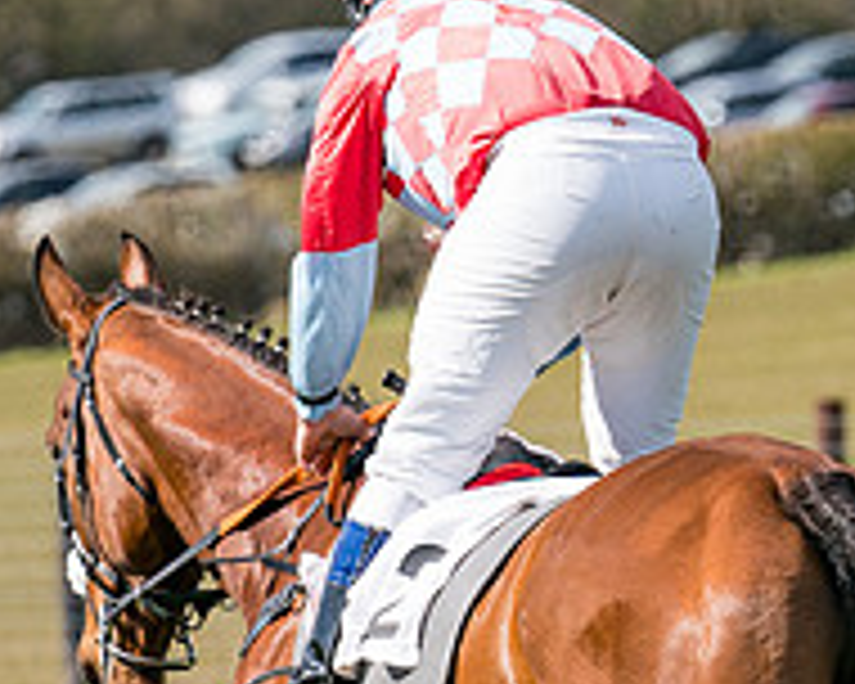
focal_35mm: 801
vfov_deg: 1.9
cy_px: 700
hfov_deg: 2.4
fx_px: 20269
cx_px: 672
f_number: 4.5
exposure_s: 1/2000
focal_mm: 189
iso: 400
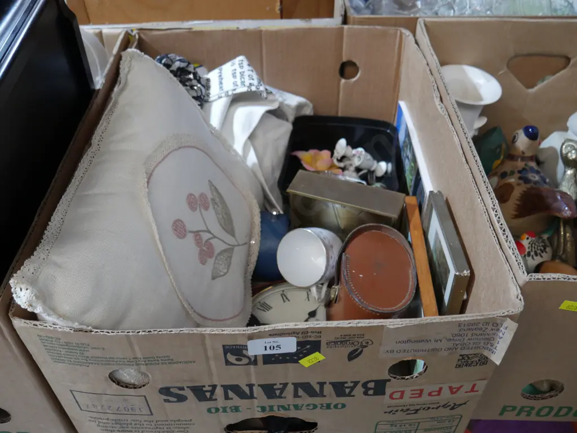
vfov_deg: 44.2
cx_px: 288
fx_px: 534
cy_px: 216
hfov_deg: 56.8
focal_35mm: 32
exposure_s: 1/60
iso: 1000
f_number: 3.6
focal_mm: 16
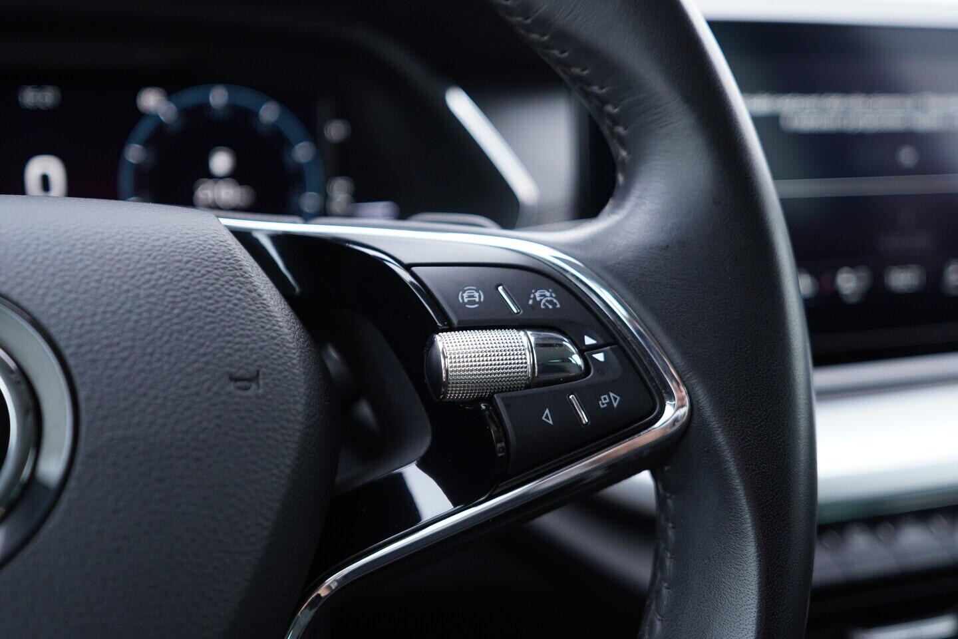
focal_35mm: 36
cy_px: 320
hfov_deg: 53.1
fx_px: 958
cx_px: 479
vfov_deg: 36.9
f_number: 2.8
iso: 320
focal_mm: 24
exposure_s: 1/40
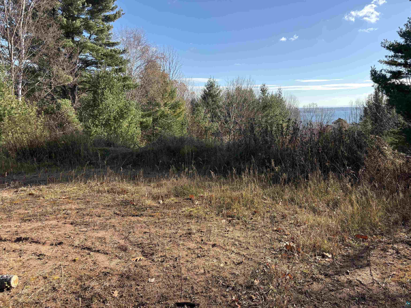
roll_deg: +1.2
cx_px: 206
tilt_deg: -7.7
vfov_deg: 53.1
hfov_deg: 67.3
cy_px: 154
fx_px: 309
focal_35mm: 26
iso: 64
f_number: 1.6
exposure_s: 1/2283
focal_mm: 5.96
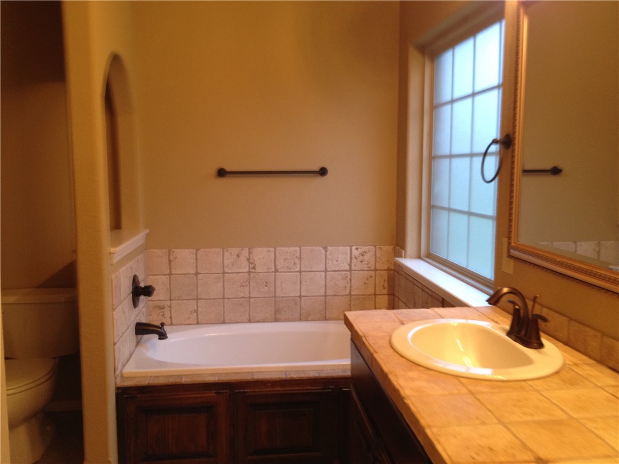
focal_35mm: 35
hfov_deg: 52.6
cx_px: 310
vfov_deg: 40.7
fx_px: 626
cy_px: 232
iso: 100
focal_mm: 4.28
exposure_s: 1/20
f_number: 2.4
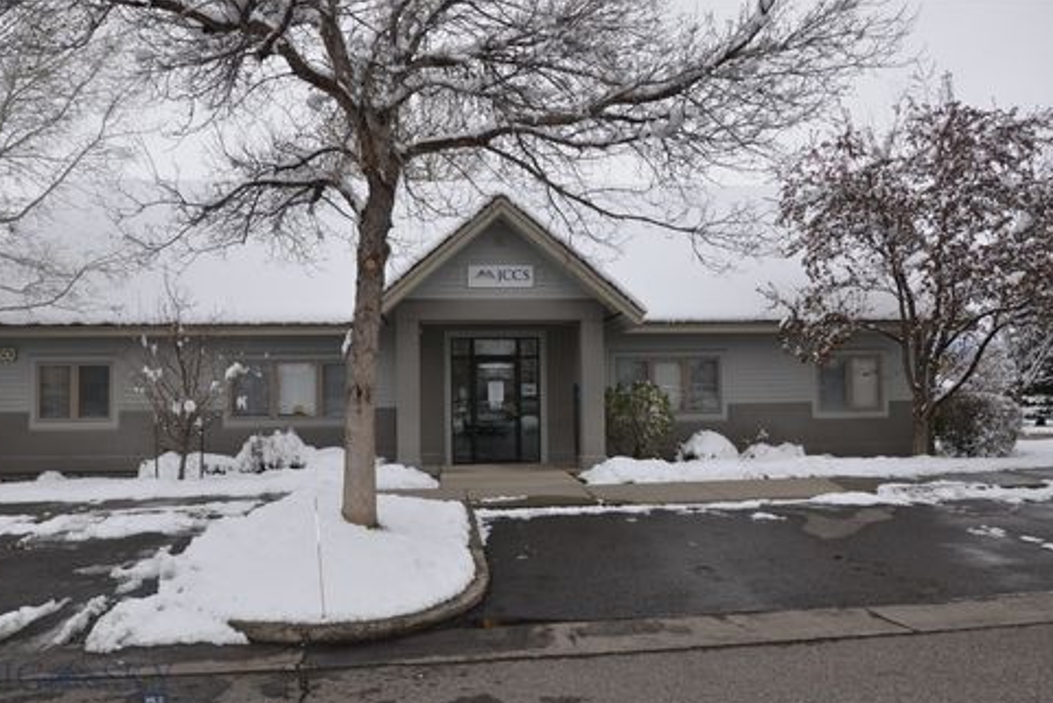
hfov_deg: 65.4
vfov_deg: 46.4
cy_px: 360
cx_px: 514
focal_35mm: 28
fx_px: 819
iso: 100
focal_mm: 18
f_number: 7.1
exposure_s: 1/250
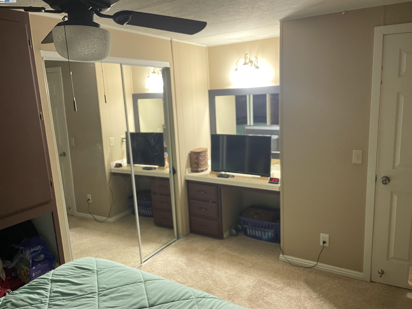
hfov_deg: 67.3
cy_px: 154
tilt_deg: -11.0
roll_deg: +2.1
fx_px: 309
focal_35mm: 26
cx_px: 206
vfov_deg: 53.1
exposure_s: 1/41
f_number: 1.6
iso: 500
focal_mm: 4.2
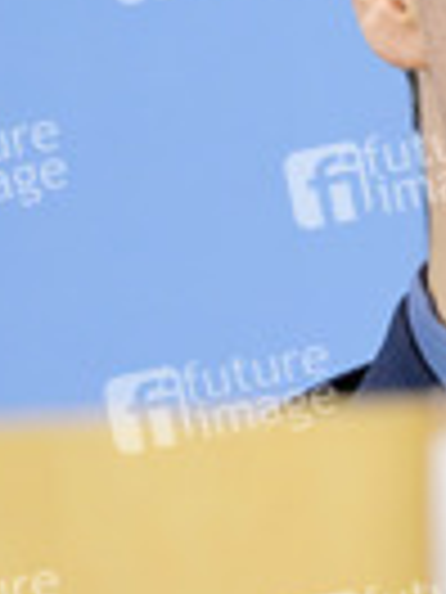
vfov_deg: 5.7
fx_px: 5944
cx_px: 732
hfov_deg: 4.3
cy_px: 63
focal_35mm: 346
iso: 3200
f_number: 5.3
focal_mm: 105
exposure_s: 1/640
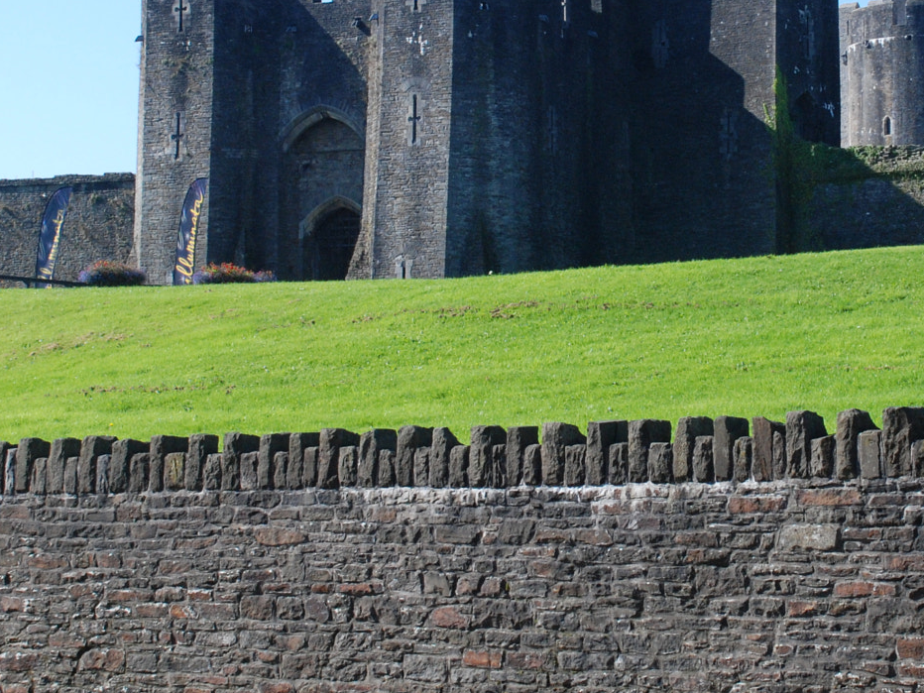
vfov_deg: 13.3
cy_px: 162
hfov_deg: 17.6
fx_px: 2964
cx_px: 709
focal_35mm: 111
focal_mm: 35
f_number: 10
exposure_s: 1/400
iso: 400
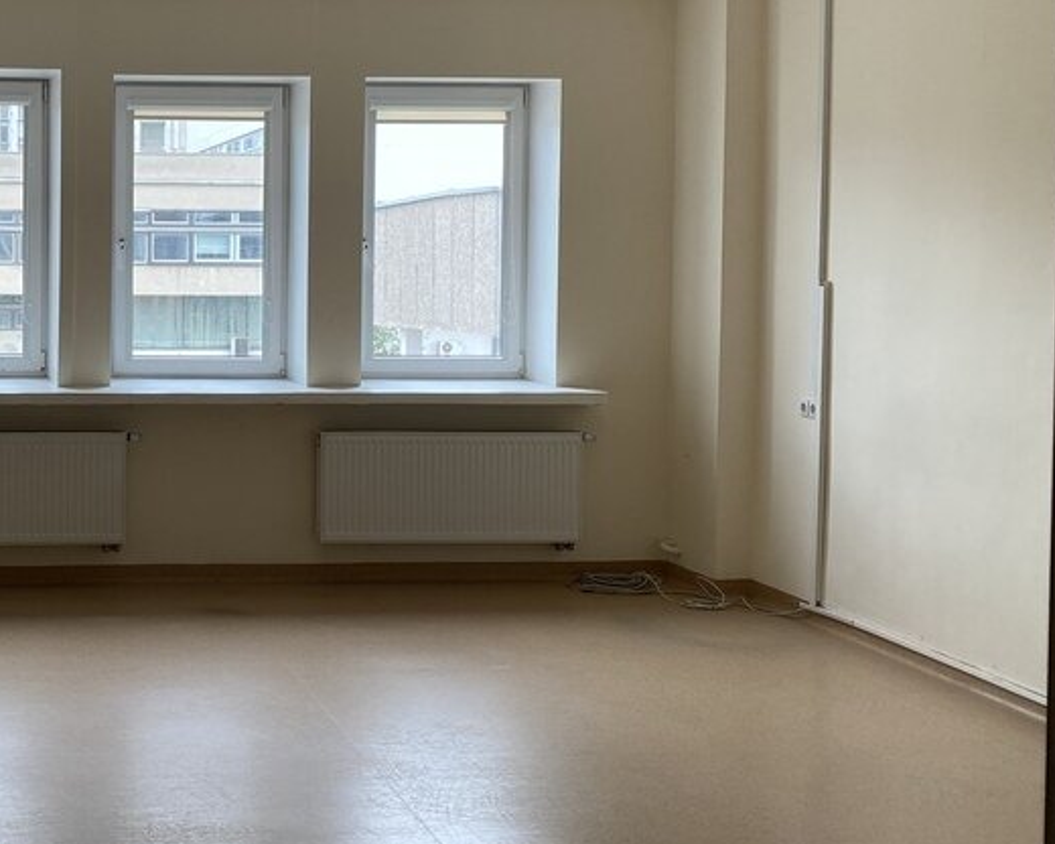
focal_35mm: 50
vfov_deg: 30.1
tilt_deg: -2.4
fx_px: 1561
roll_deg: -0.2
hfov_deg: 34.7
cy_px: 323
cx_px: 61
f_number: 1.8
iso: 64
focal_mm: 4.25
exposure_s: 1/122
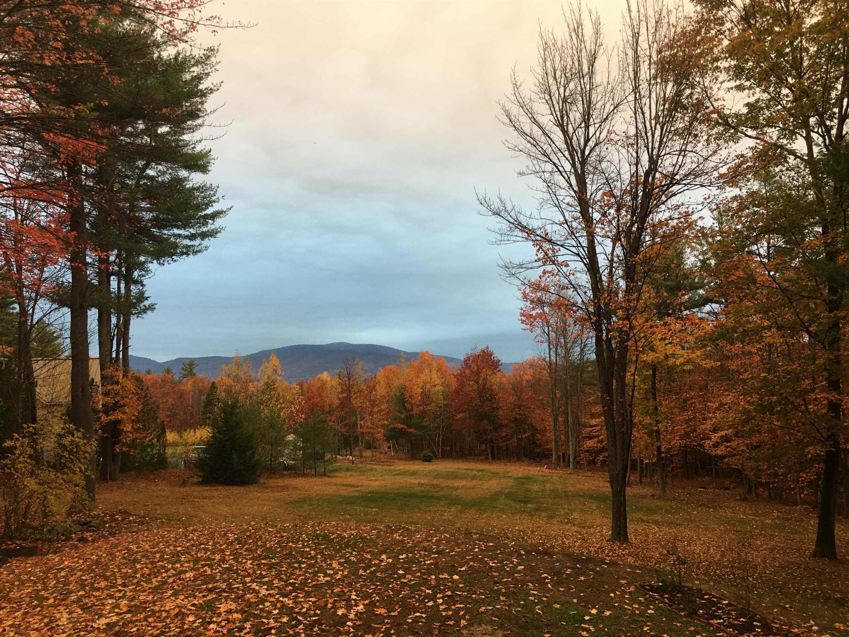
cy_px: 318
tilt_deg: +6.2
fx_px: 711
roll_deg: +1.9
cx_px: 424
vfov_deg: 48.2
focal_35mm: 29
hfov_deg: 61.7
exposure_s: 1/30
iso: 40
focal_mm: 4.15
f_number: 2.2
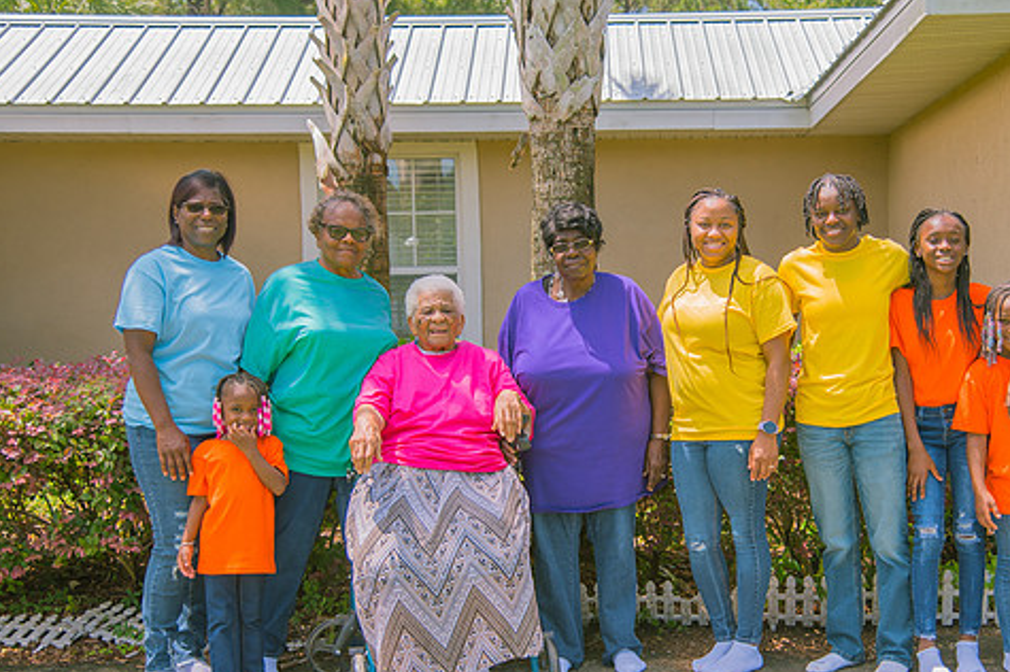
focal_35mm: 62
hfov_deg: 32.3
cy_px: 366
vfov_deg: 21.9
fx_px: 1738
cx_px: 606
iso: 100
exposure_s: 1/500
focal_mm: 48
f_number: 4
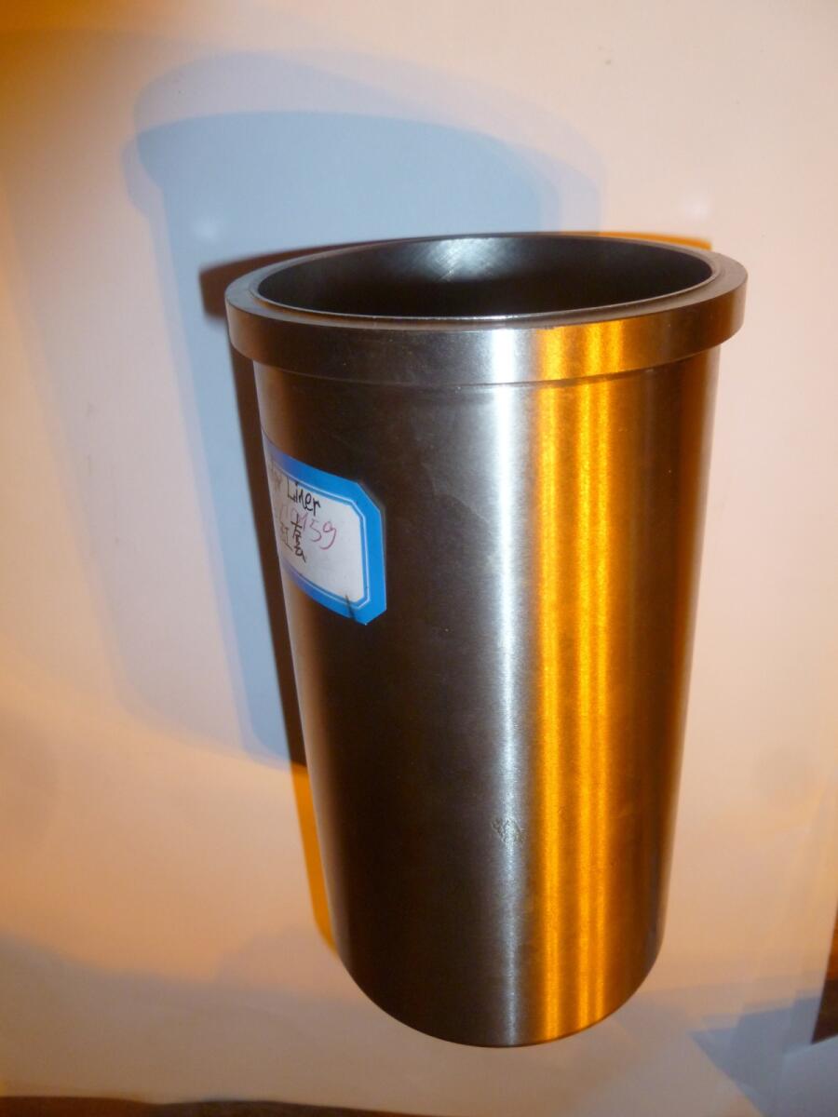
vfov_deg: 63.4
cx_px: 419
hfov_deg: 49.7
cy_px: 558
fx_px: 904
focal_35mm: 28
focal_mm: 5
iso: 250
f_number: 3.3
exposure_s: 1/30
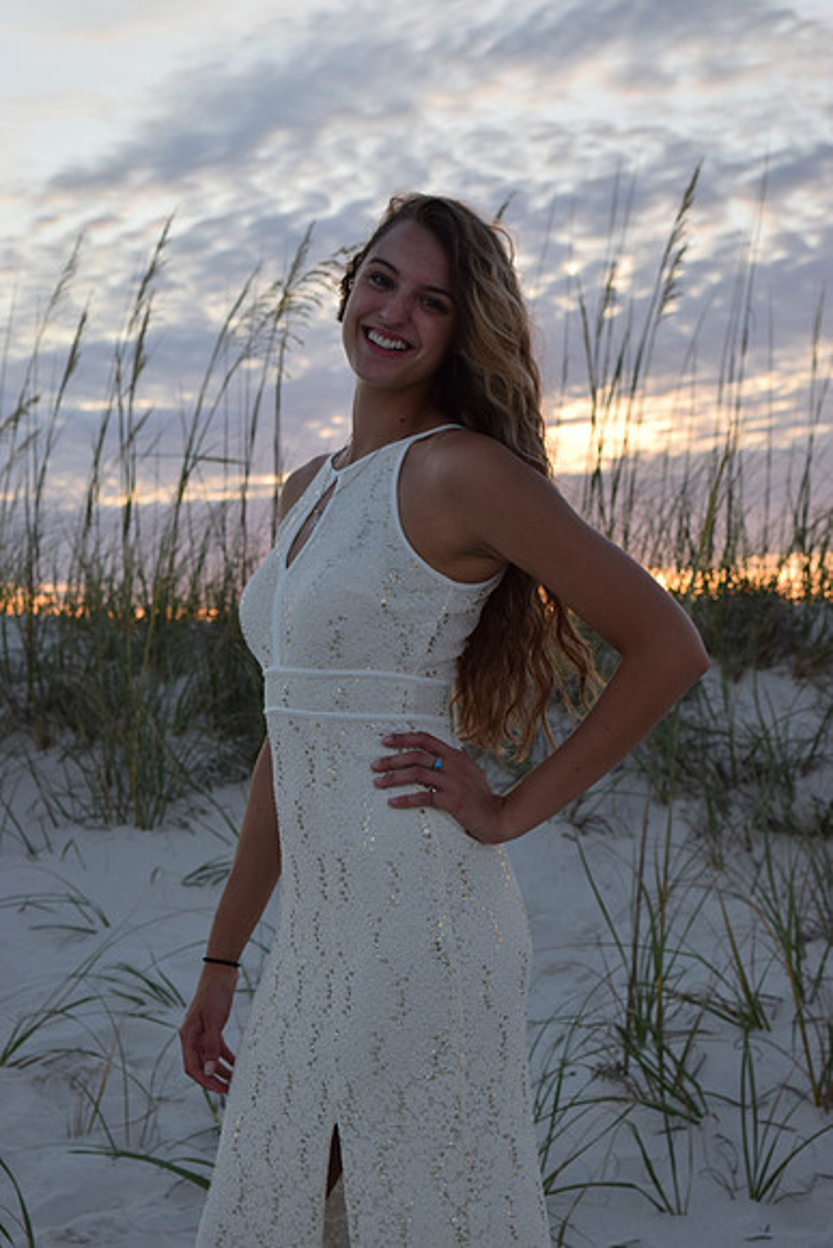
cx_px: 416
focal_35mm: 75
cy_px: 624
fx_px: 2601
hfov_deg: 18.2
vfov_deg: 27.0
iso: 400
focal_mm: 50
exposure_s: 1/200
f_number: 7.1
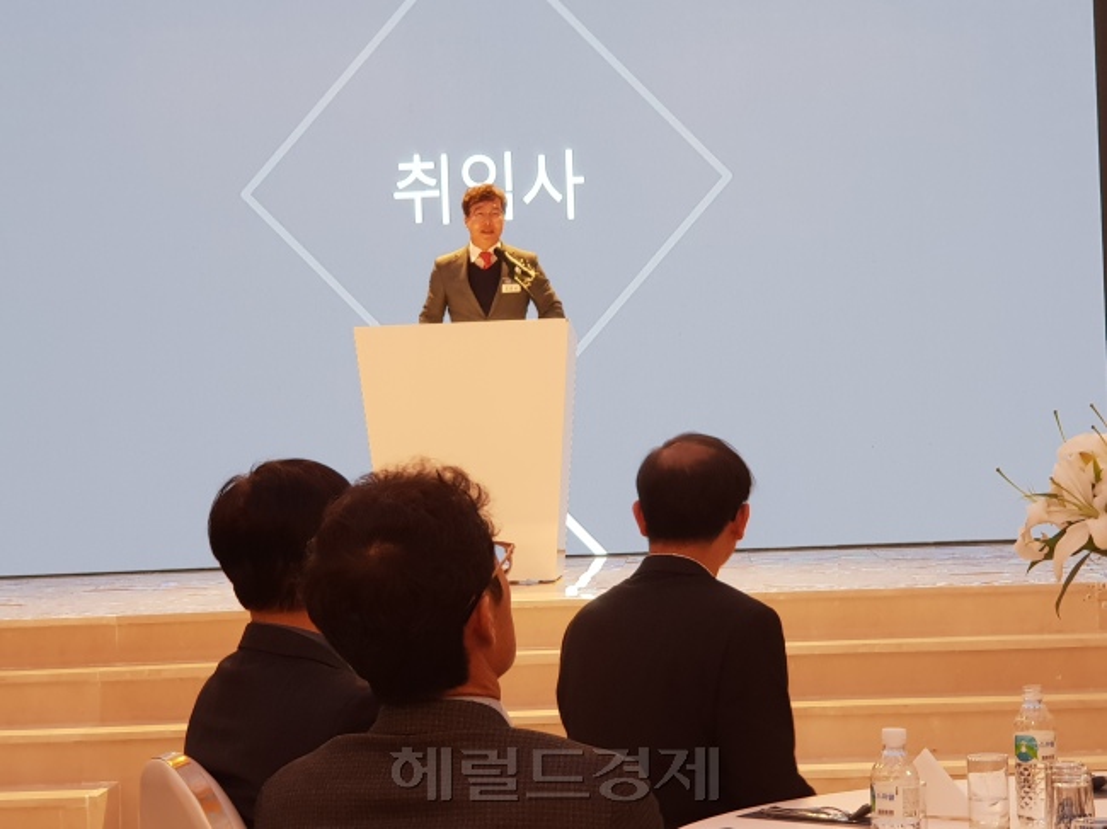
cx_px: 554
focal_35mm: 52
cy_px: 414
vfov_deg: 28.0
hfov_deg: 36.8
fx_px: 1662
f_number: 2.4
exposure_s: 1/30
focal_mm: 6
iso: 80
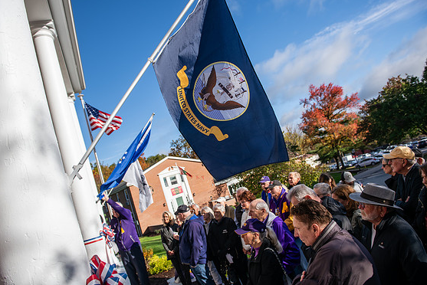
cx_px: 209
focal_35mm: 25
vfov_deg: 51.3
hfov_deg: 71.5
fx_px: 297
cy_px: 141
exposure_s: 1/800
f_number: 3.5
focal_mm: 24
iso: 80
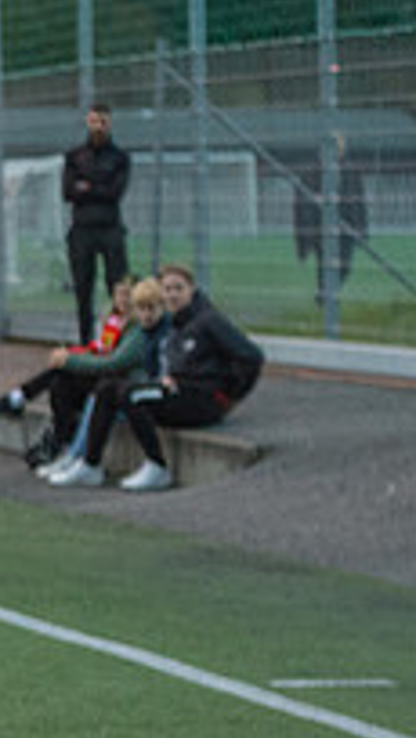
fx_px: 4542
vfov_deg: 9.3
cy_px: 546
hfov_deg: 5.1
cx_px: -517
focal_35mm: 232
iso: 8000
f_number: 3.2
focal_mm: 78
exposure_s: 1/1000
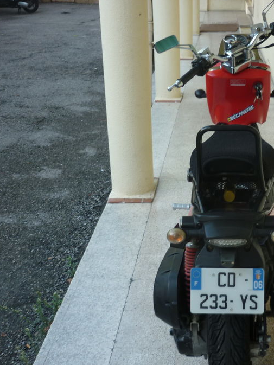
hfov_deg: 28.7
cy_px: 200
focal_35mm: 49
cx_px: 238
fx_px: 517
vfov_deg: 38.9
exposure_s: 1/60
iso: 80
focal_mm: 5.5
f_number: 2.8
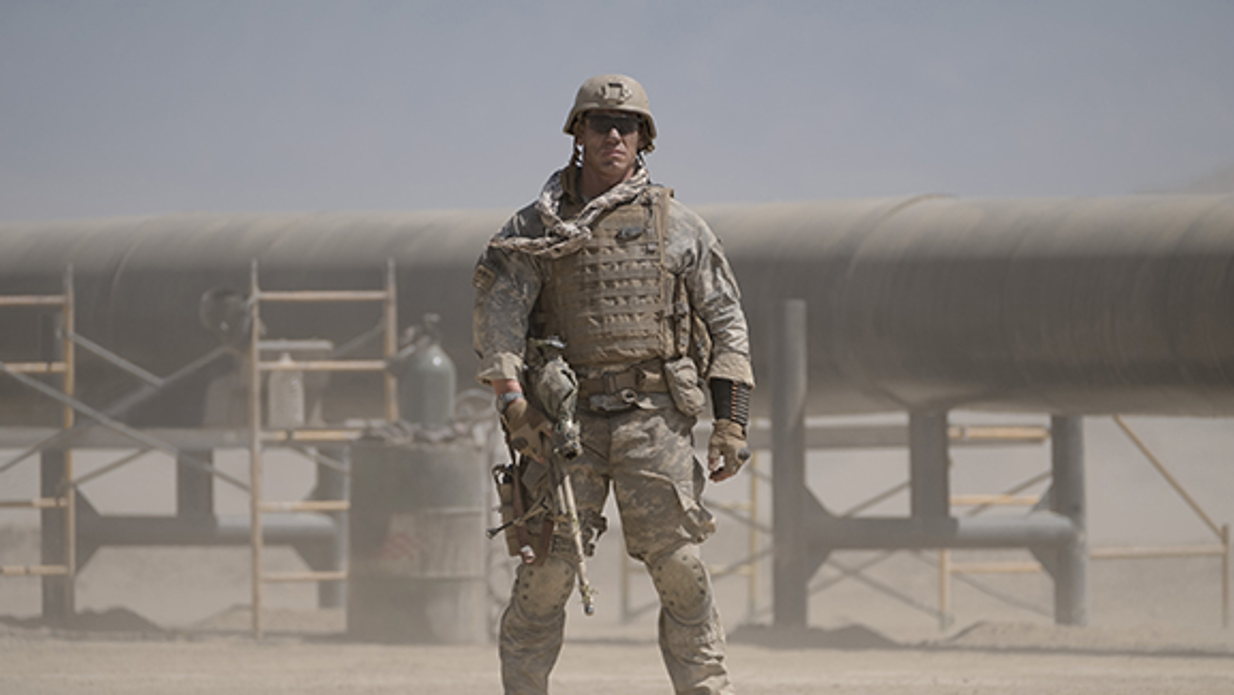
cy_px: 407
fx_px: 15580
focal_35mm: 476
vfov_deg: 2.6
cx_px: 616
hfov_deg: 4.5
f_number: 5.2
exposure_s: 1/1000
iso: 200
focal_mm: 301.1
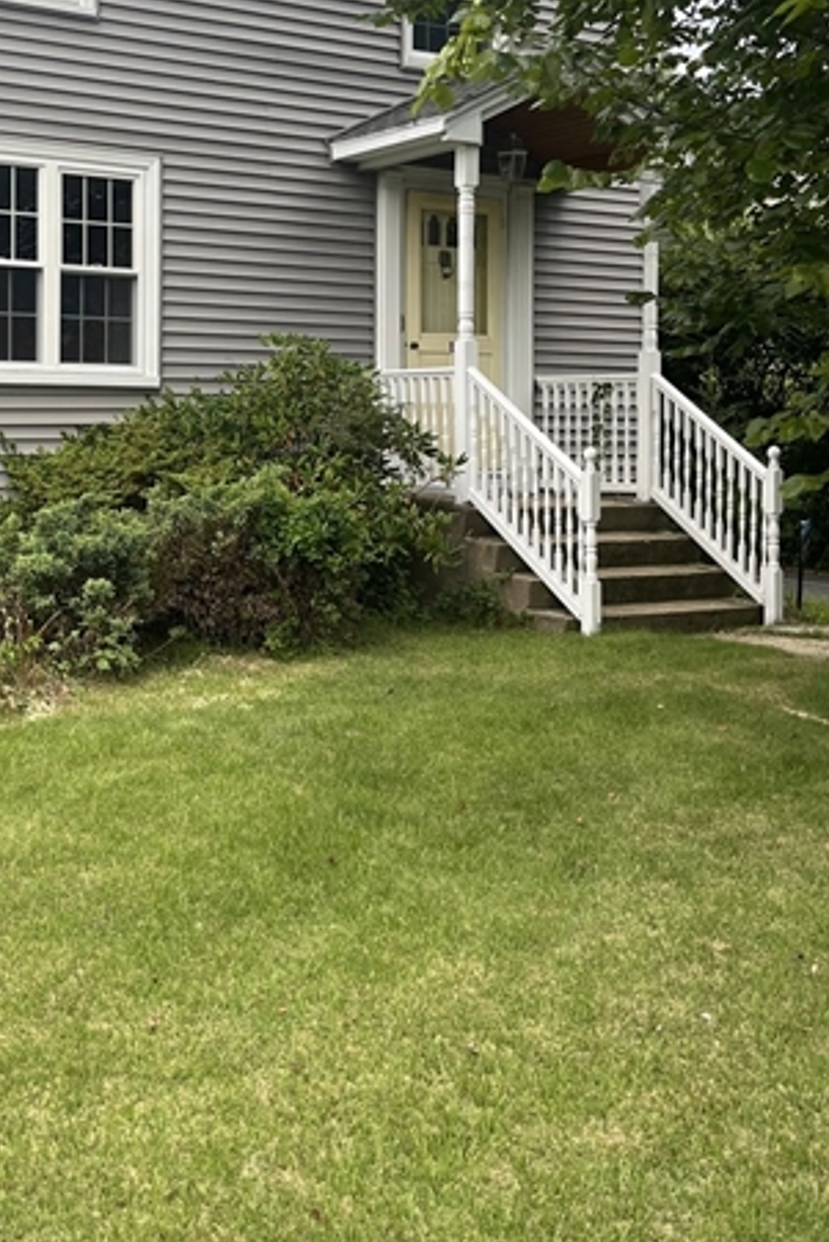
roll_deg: -0.2
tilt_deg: +0.4
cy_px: 383
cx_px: 223
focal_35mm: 46
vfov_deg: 42.0
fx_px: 1588
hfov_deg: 28.9
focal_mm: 5.1
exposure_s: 1/608
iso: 50
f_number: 1.6
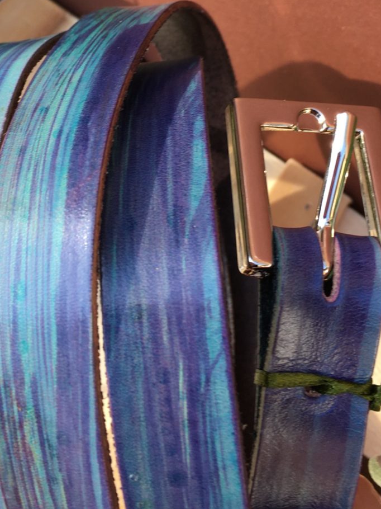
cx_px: 165
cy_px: 95
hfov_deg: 28.5
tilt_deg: -56.2
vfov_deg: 36.1
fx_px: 749
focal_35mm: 51
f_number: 2.2
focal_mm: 4.15
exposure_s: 1/100
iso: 25
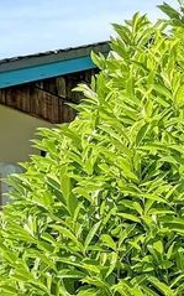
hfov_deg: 8.5
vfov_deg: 17.1
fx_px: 948
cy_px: 327
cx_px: -437
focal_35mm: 118
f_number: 1.6
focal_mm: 5.96
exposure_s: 1/2538
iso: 50
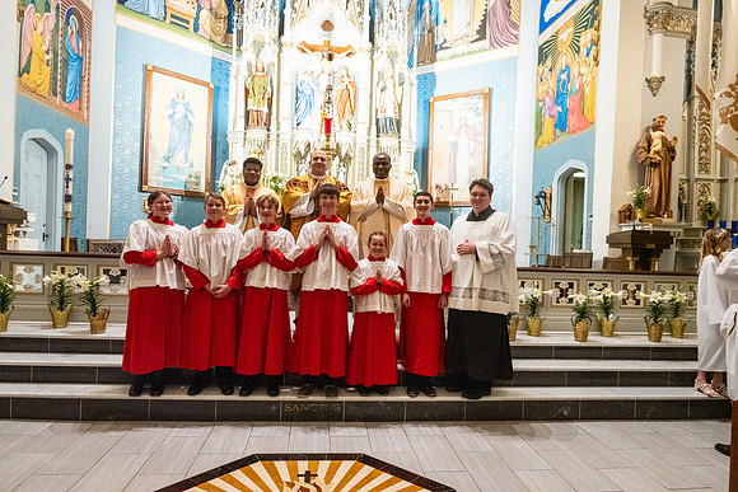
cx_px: 369
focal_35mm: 24
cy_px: 246
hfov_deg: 73.7
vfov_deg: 53.2
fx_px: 492
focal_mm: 24
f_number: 10
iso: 5000
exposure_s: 1/60
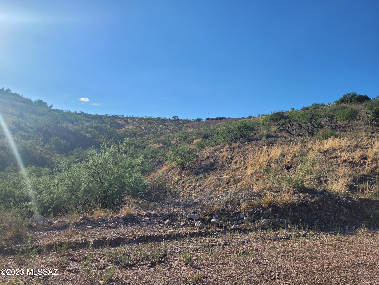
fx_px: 285
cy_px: 142
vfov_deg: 53.1
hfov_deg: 67.3
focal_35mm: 26
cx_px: 190
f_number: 1.8
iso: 40
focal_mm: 5.4
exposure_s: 1/2874
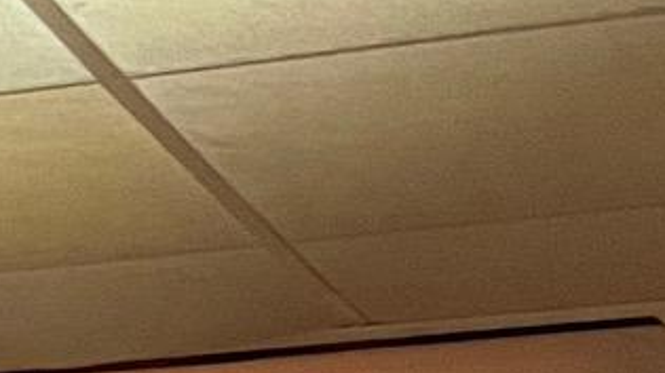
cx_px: -1081
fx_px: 3244
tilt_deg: -11.6
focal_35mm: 184
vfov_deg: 5.7
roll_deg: +1.4
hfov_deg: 9.9
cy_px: 1498
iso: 320
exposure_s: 1/60
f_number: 1.5
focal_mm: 5.7
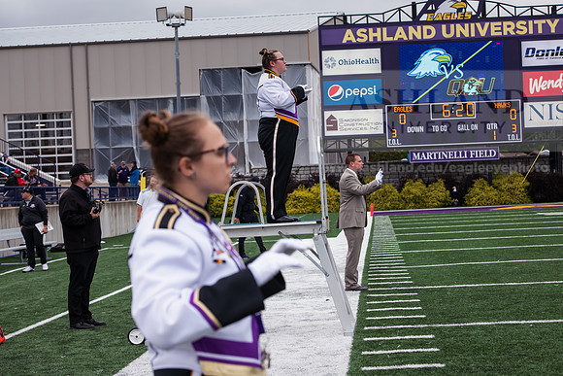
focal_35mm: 82
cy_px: 188
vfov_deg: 16.7
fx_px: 1283
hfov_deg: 24.8
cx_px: 282
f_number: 6.3
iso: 640
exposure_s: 1/500
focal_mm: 82
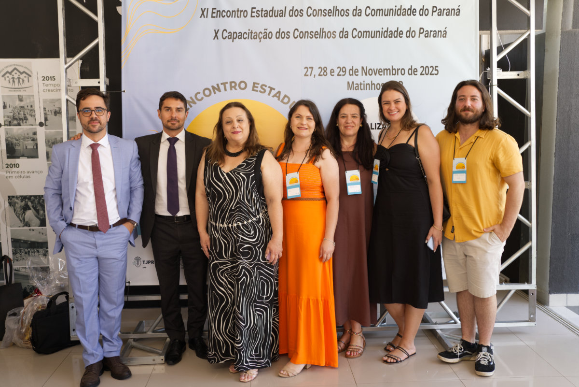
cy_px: 194
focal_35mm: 35
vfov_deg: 37.9
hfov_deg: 54.4
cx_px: 290
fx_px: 563
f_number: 4
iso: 500
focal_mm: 35
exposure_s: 1/100
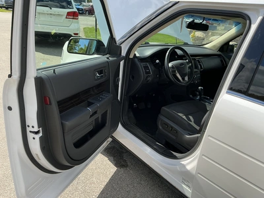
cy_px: 99
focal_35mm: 28
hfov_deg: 63.4
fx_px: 214
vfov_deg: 49.7
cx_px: 132
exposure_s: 1/770
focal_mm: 3
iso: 25
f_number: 1.8
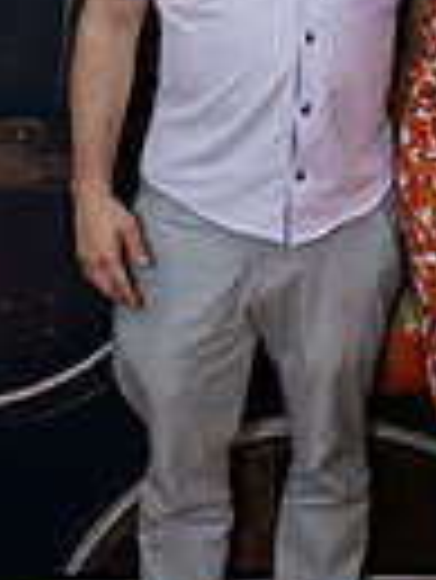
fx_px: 1459
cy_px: -67
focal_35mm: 87
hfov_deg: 16.6
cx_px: 440
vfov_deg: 21.3
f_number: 3.2
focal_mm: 26
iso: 1000
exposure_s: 1/125
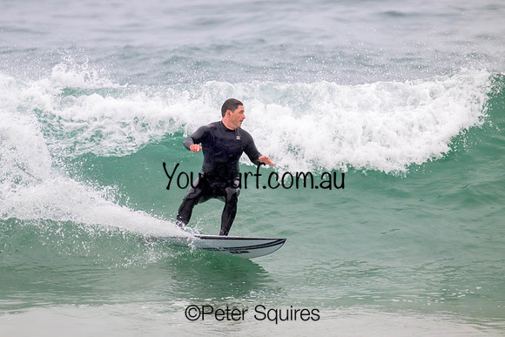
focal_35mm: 914
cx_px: 217
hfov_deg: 2.3
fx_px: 12819
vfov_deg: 1.5
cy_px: 145
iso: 1800
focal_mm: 800
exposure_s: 1/2000
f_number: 11
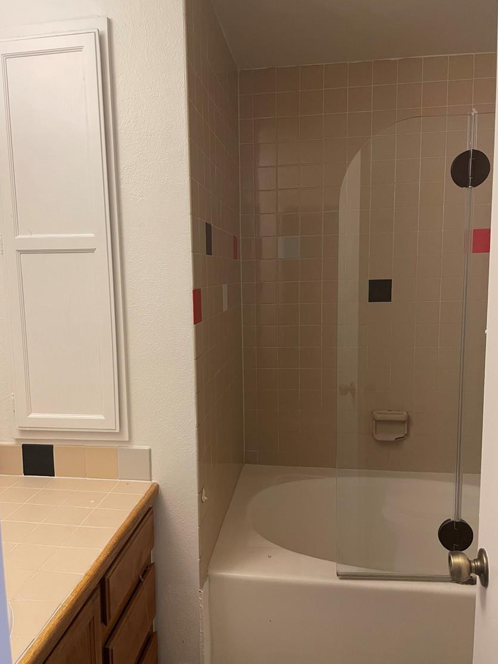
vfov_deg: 63.4
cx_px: 235
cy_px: 350
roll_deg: +1.8
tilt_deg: -7.4
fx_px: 537
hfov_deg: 49.7
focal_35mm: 28
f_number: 1.6
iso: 100
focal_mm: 4.2
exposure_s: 1/60
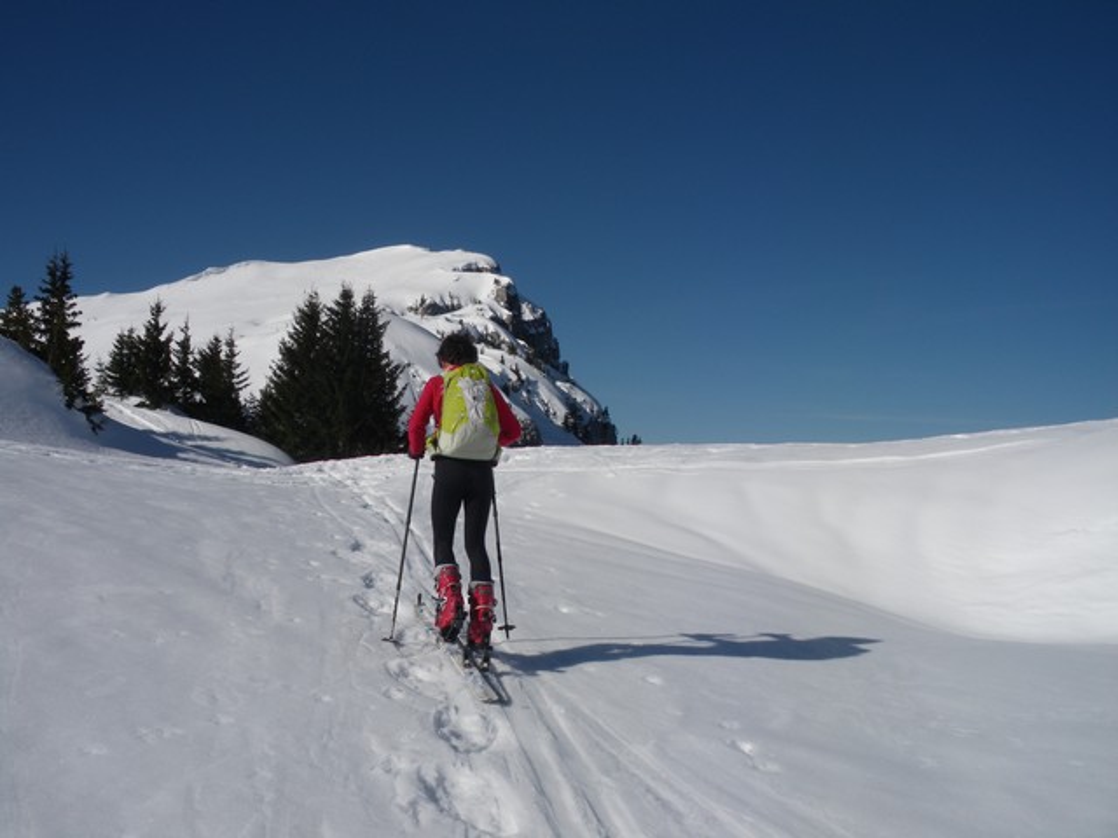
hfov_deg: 51.4
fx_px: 1163
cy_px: 419
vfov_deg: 39.7
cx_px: 559
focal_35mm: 36
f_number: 5.4
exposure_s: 1/640
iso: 64
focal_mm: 6.3
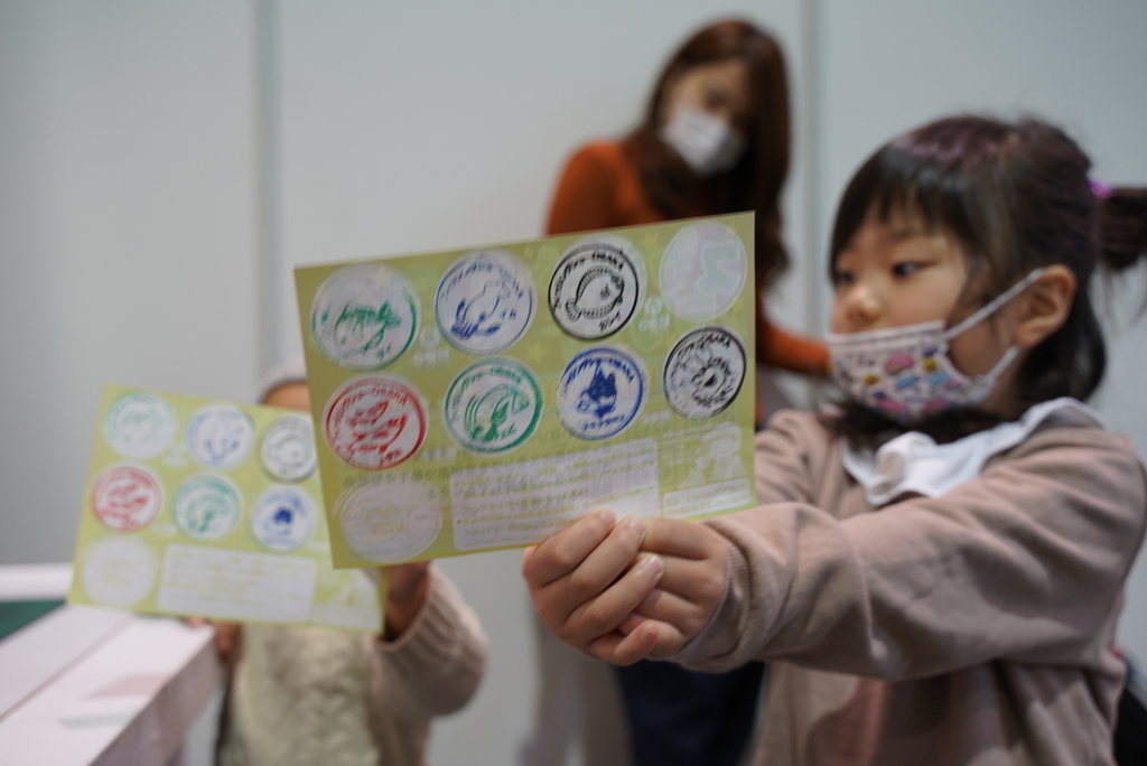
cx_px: 574
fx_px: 1148
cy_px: 383
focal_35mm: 36
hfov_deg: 53.1
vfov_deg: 36.9
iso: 800
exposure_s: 1/80
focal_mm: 36
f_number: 4
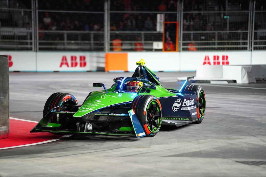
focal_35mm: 150
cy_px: 88
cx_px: 133
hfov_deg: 13.7
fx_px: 1108
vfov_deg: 9.2
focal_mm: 150
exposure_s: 1/1000
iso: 2500
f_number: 2.8
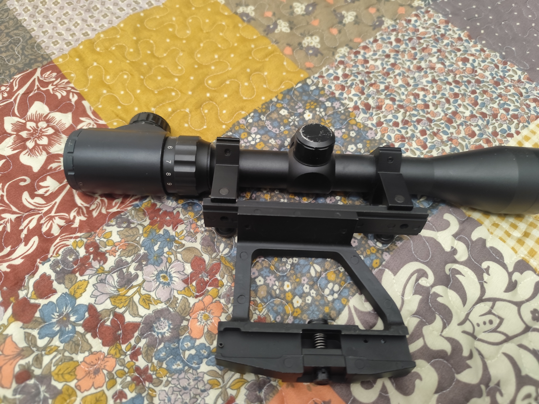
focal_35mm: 23
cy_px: 202
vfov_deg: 58.9
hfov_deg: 73.9
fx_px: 358
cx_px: 270
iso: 2000
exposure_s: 1/25
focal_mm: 6.14
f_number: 1.65
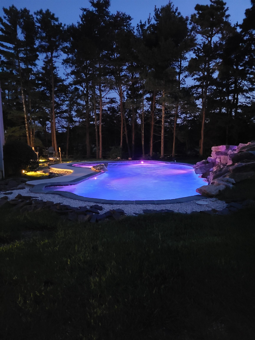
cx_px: 128
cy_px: 170
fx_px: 255
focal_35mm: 26
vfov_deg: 67.3
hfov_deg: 53.1
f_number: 1.8
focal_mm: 5.4
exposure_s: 1/9
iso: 1600
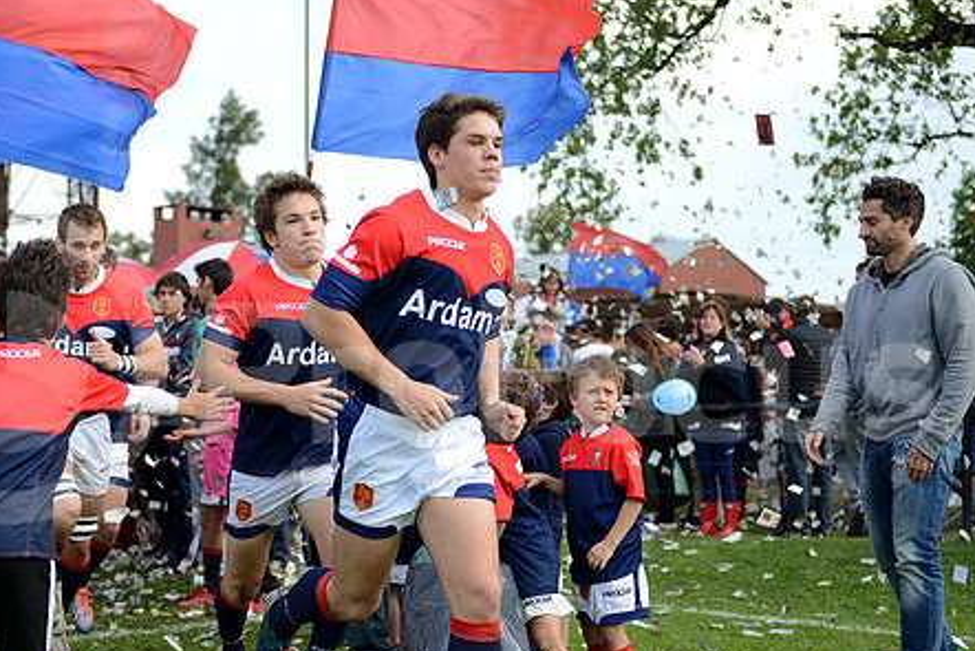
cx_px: 384
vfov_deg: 21.6
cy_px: 367
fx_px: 1707
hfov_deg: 31.8
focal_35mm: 63
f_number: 2.8
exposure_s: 1/1600
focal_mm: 48
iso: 250
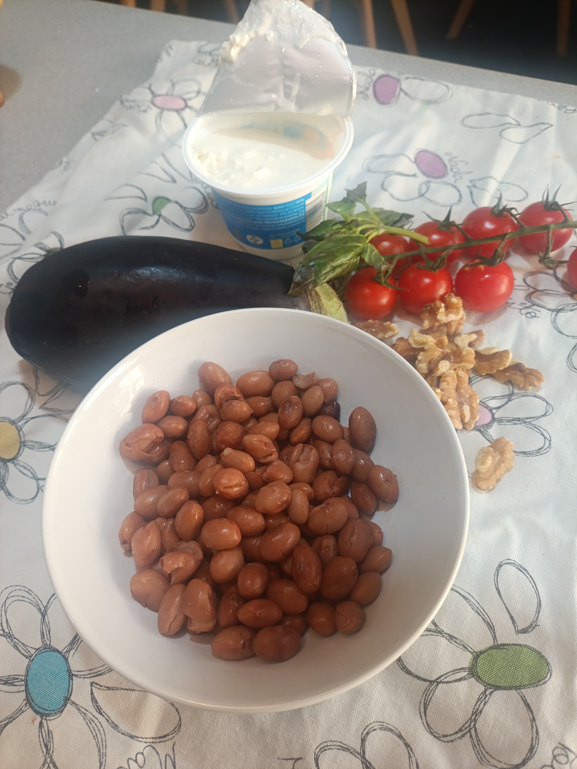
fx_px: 555
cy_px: 384
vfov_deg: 69.4
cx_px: 288
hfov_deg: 54.9
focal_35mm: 25
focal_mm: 4.71
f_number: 1.7
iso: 200
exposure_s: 1/33.3
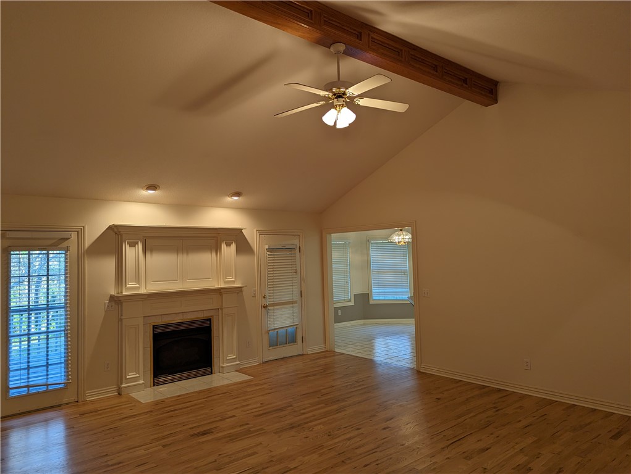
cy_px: 237
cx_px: 316
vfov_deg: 56.9
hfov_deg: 71.5
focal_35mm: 24
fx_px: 438
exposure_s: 1/30
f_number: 1.85
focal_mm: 6.81
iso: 46
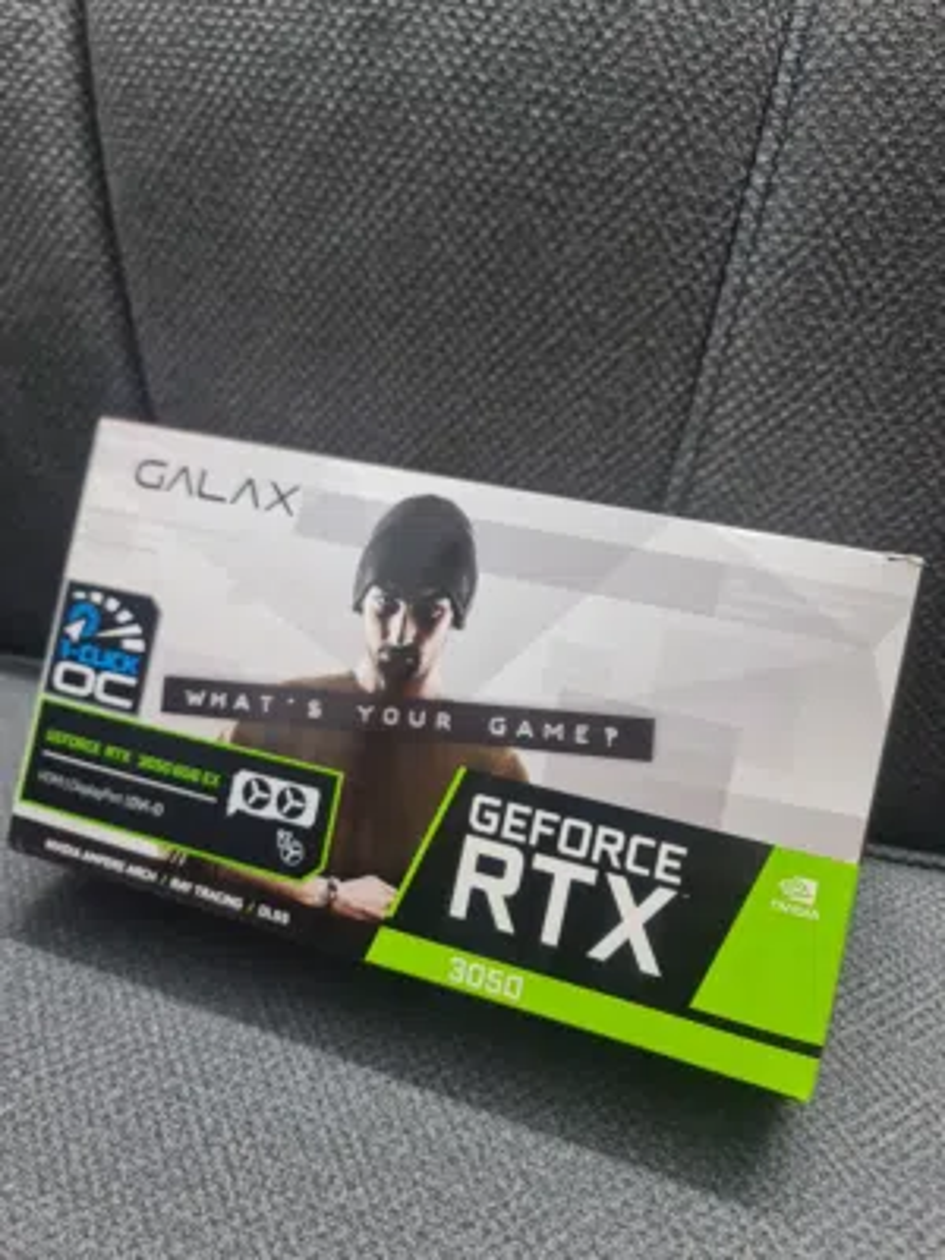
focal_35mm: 25
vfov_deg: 69.4
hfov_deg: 54.9
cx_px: 472
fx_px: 910
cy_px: 630
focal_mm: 7
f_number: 1.8
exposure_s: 1/50
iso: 200
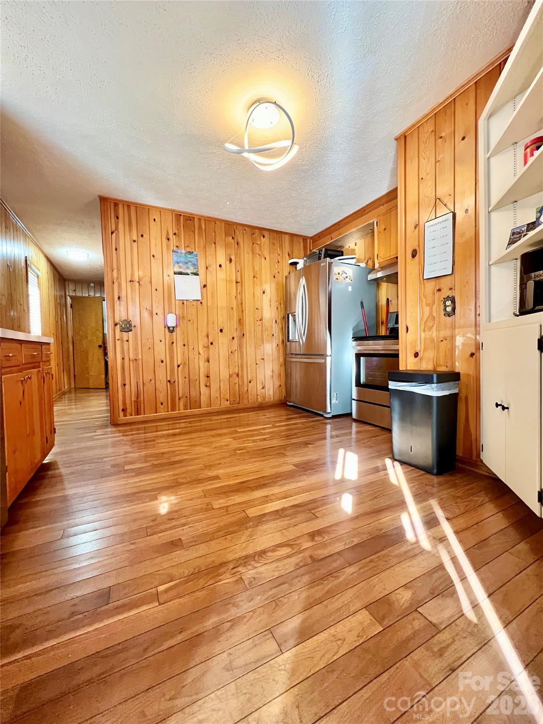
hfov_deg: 89.9
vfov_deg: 106.2
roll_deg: +0.3
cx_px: 272
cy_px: 362
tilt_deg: -0.4
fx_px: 272
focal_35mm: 13
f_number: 1.8
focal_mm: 1.57
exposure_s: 1/60
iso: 400
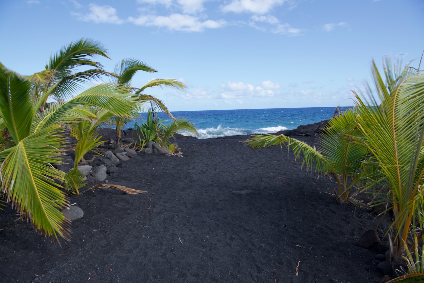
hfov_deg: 73.7
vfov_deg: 53.2
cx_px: 212
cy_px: 142
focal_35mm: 24
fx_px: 283
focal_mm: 24
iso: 64
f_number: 11
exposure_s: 1/50
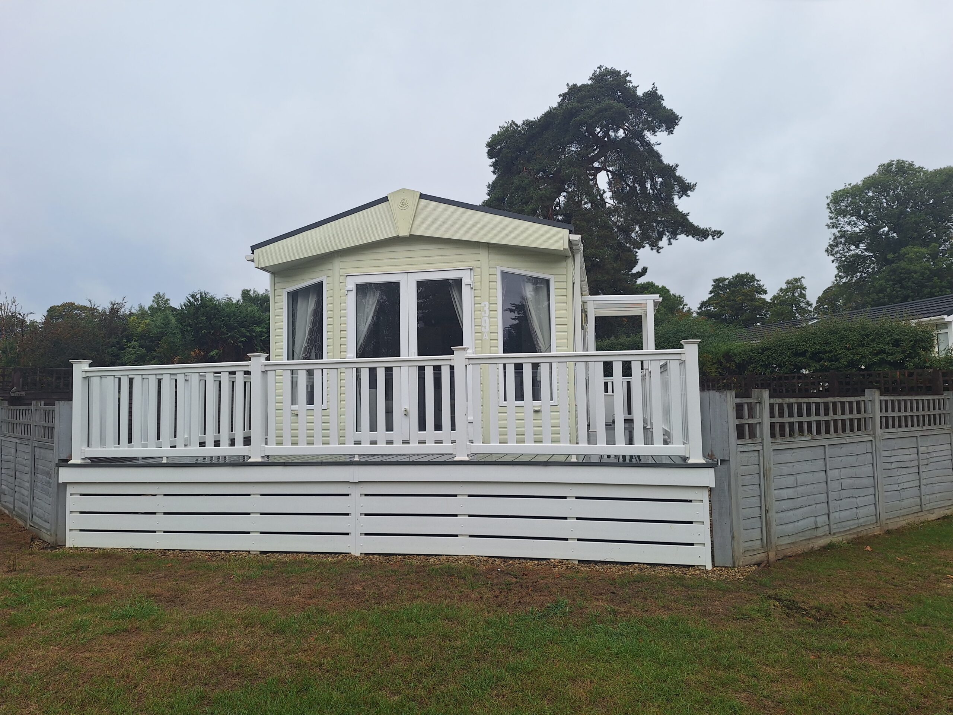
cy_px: 358
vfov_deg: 58.9
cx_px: 476
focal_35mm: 23
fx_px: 633
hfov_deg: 73.9
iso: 40
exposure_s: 1/1172
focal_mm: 5.54
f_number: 1.8
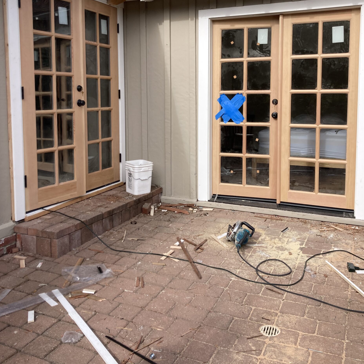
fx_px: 404
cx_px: 185
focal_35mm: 34
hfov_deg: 48.4
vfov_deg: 47.9
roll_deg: +0.2
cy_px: 133
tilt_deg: -4.7
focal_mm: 3.99
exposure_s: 1/1200
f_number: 1.8
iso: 20
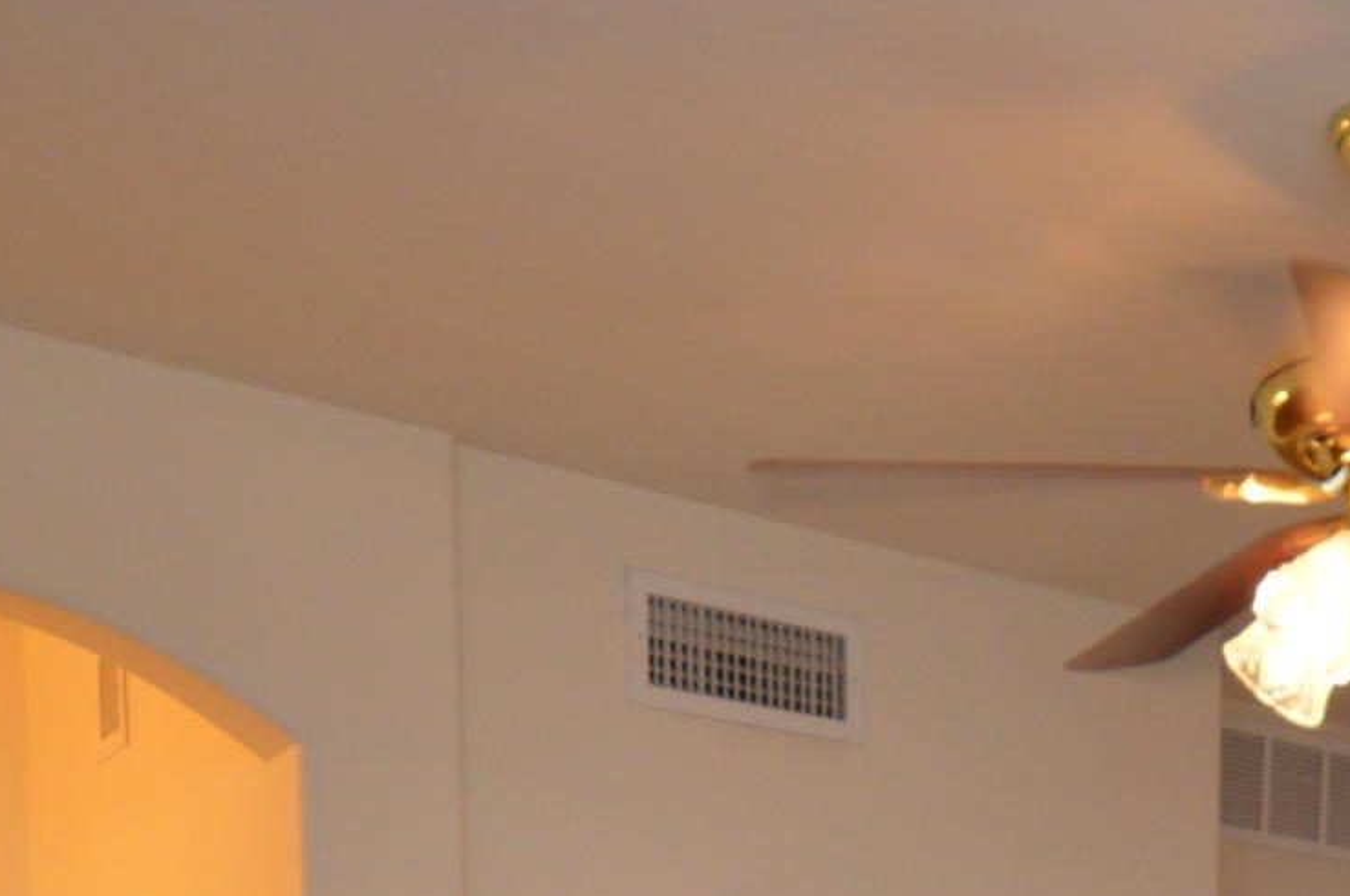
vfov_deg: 18.1
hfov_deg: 30.4
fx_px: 2284
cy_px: 1571
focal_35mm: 61
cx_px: 1377
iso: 400
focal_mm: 10
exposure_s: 1/60
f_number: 3.5
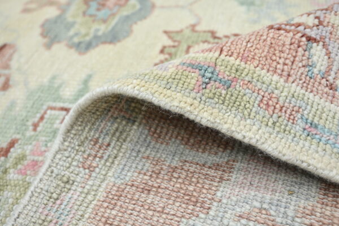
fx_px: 395
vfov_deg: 31.9
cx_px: 170
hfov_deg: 46.4
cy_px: 113
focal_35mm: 42
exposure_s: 1/30
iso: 125
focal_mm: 42
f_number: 4.5
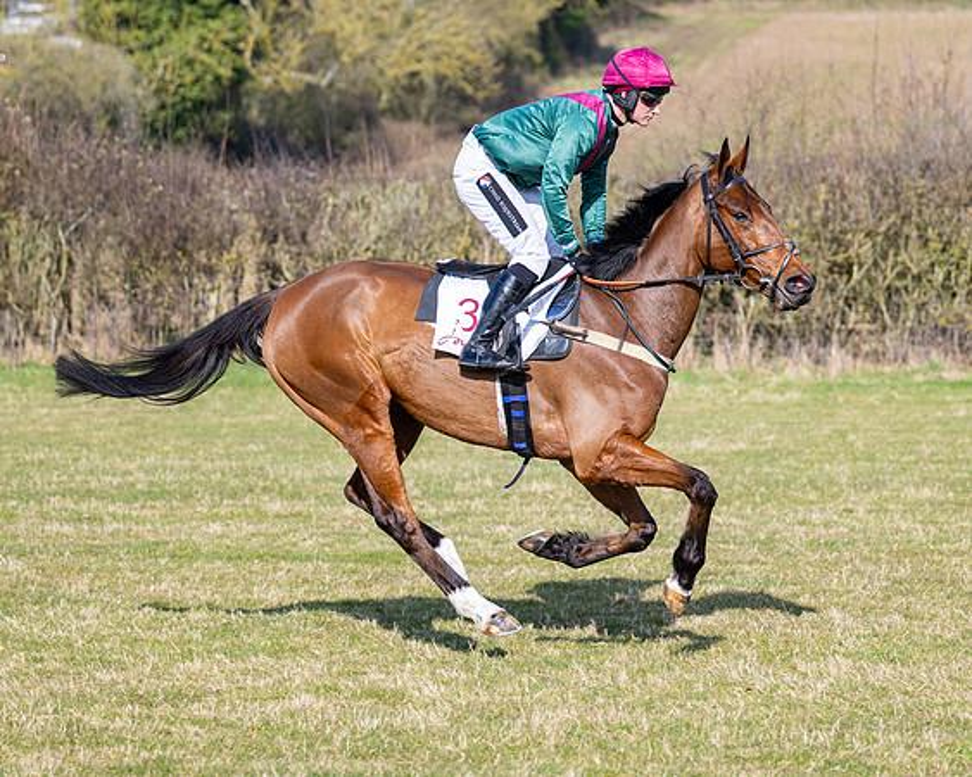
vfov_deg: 10.0
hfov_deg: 12.5
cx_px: 471
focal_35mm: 154
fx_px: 4431
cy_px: 388
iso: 100
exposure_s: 1/1600
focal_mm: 91
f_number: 2.8
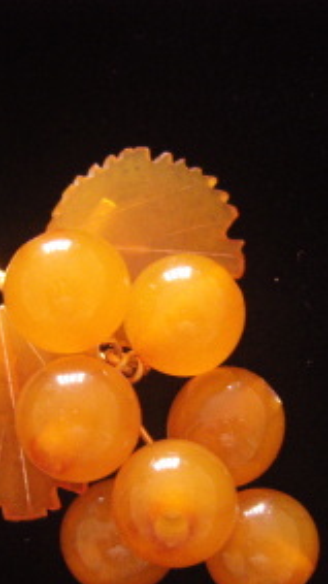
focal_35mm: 67
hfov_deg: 18.0
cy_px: 392
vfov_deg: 31.2
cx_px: 149
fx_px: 1037
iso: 200
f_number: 2.8
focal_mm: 7.3
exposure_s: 1/15
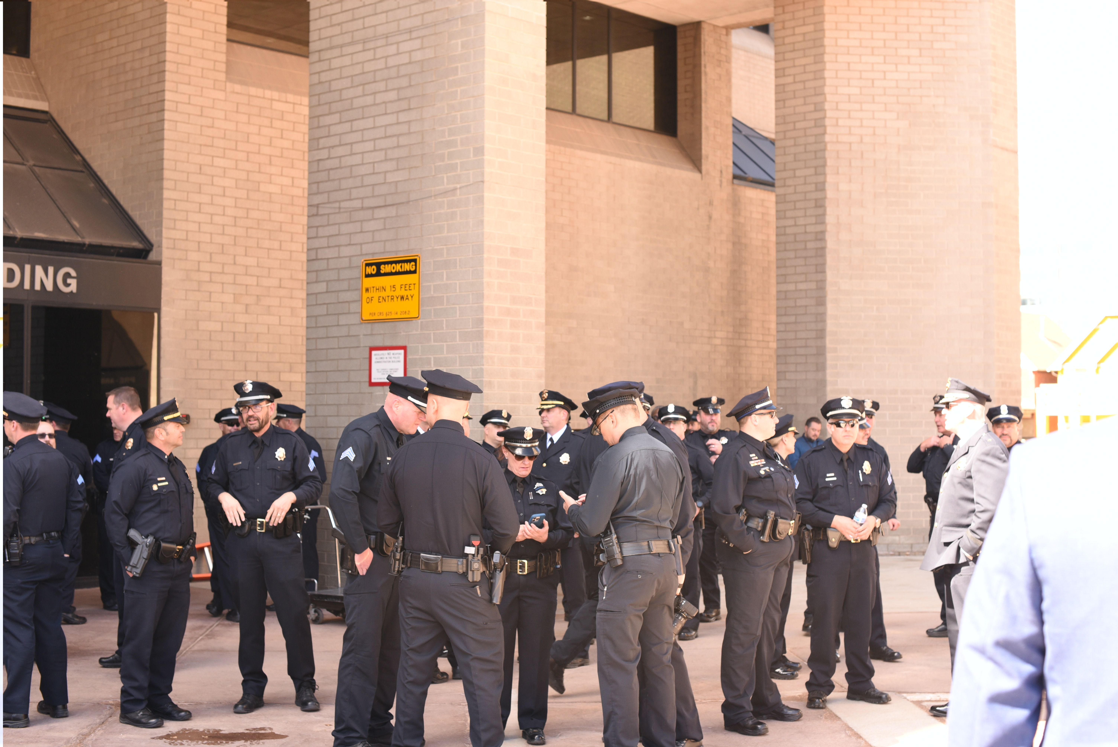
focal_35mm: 50
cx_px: 559
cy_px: 374
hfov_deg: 39.6
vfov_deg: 27.0
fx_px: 1553
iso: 500
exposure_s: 1/200
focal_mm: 50
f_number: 5.6
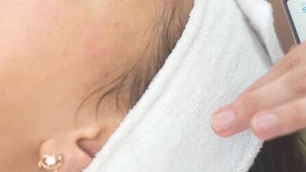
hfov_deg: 12.0
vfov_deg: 6.7
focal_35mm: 179
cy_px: -28
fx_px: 1453
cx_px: 110
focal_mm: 50
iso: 125
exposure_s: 1/160
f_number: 2
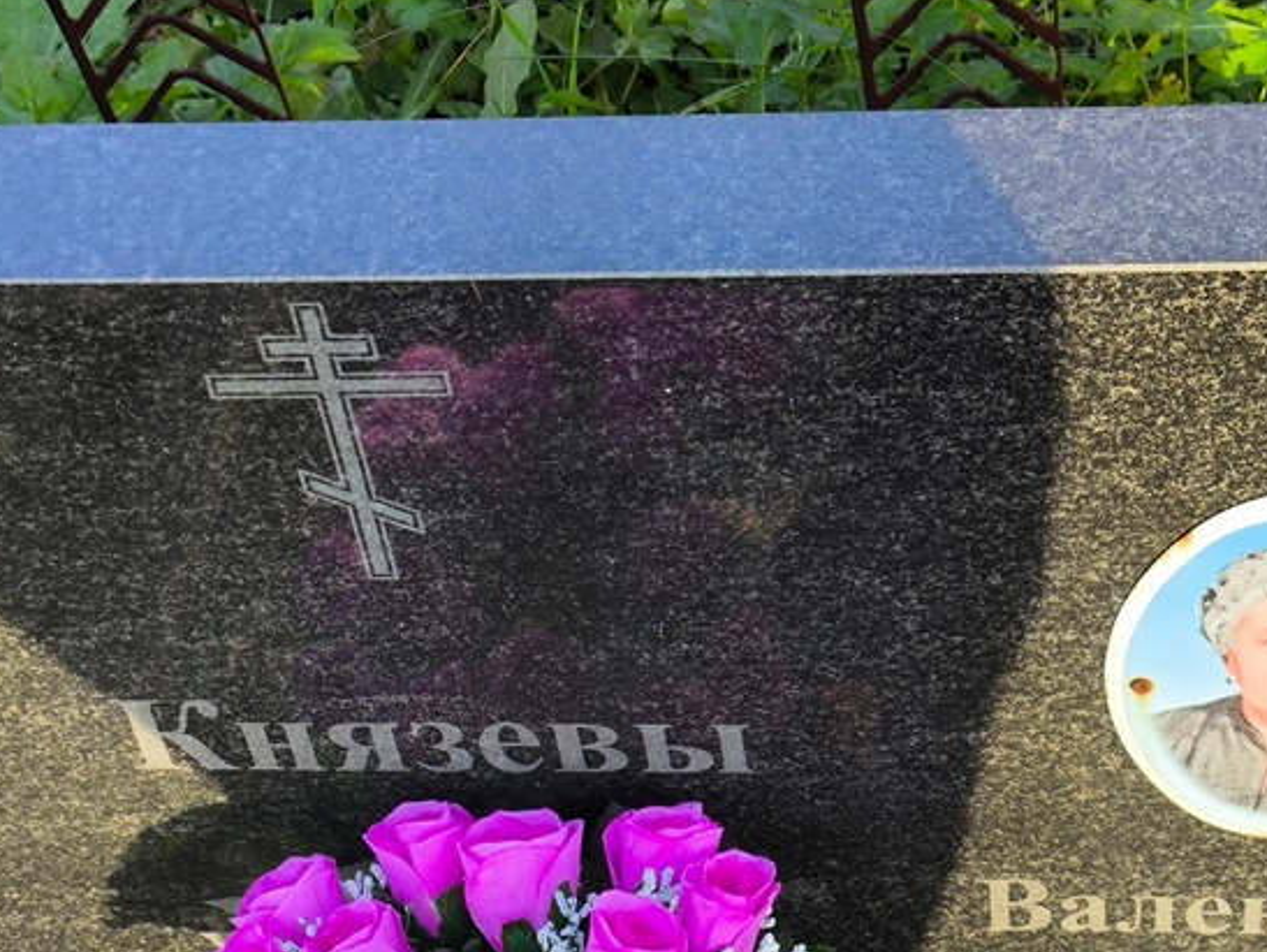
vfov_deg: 20.1
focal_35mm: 73
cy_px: 649
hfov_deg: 26.6
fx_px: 2674
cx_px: 798
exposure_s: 1/360
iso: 50
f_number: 1.7
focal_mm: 4.71
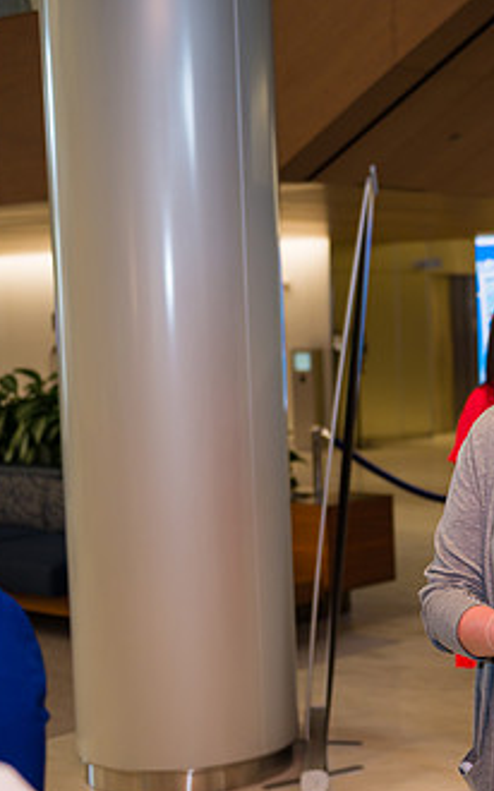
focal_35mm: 68
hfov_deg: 18.1
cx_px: 602
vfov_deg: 30.2
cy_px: 460
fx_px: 1466
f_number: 3.2
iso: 200
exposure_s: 1/200
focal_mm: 38
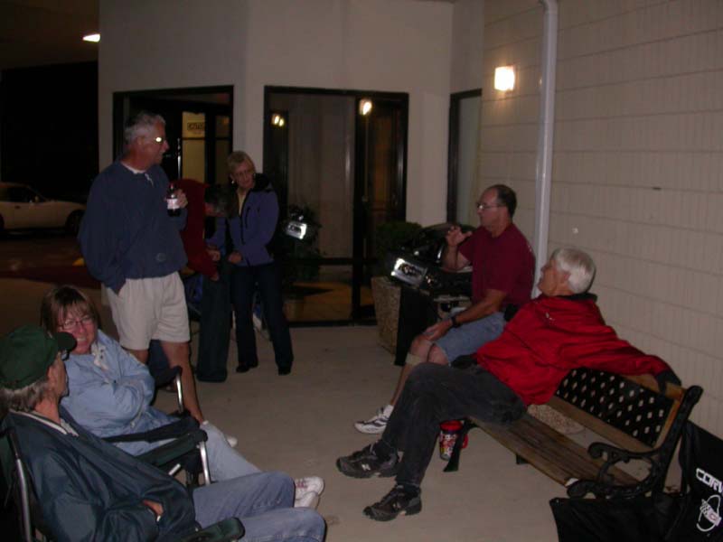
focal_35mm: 38
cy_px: 271
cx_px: 362
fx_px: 794
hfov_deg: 49.0
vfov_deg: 37.7
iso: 200
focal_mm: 7.85
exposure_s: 1/60
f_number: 2.6
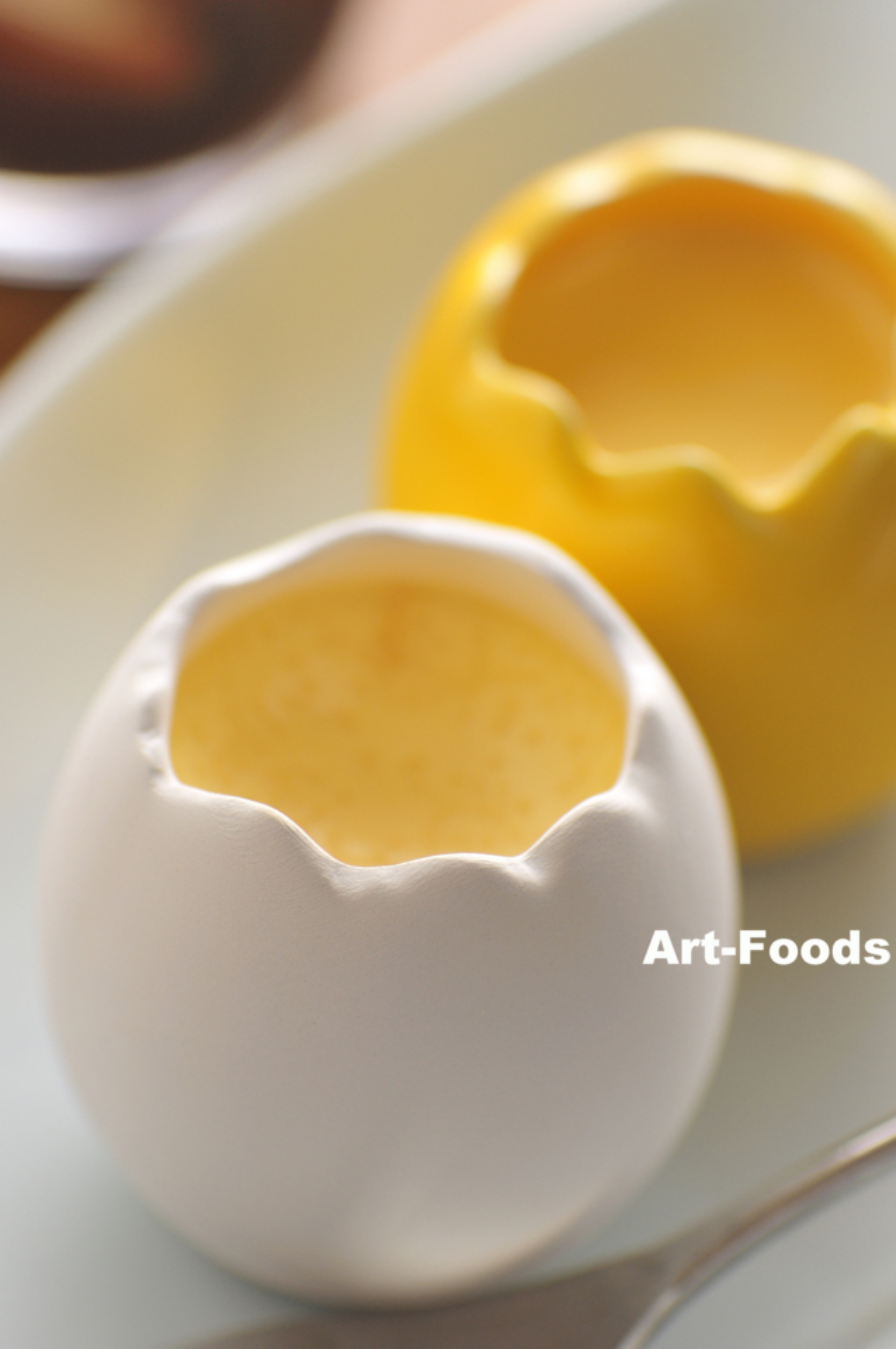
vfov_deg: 15.2
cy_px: 674
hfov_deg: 10.1
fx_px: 5051
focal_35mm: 135
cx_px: 448
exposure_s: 1/20
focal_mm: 90
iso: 200
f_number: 5.6
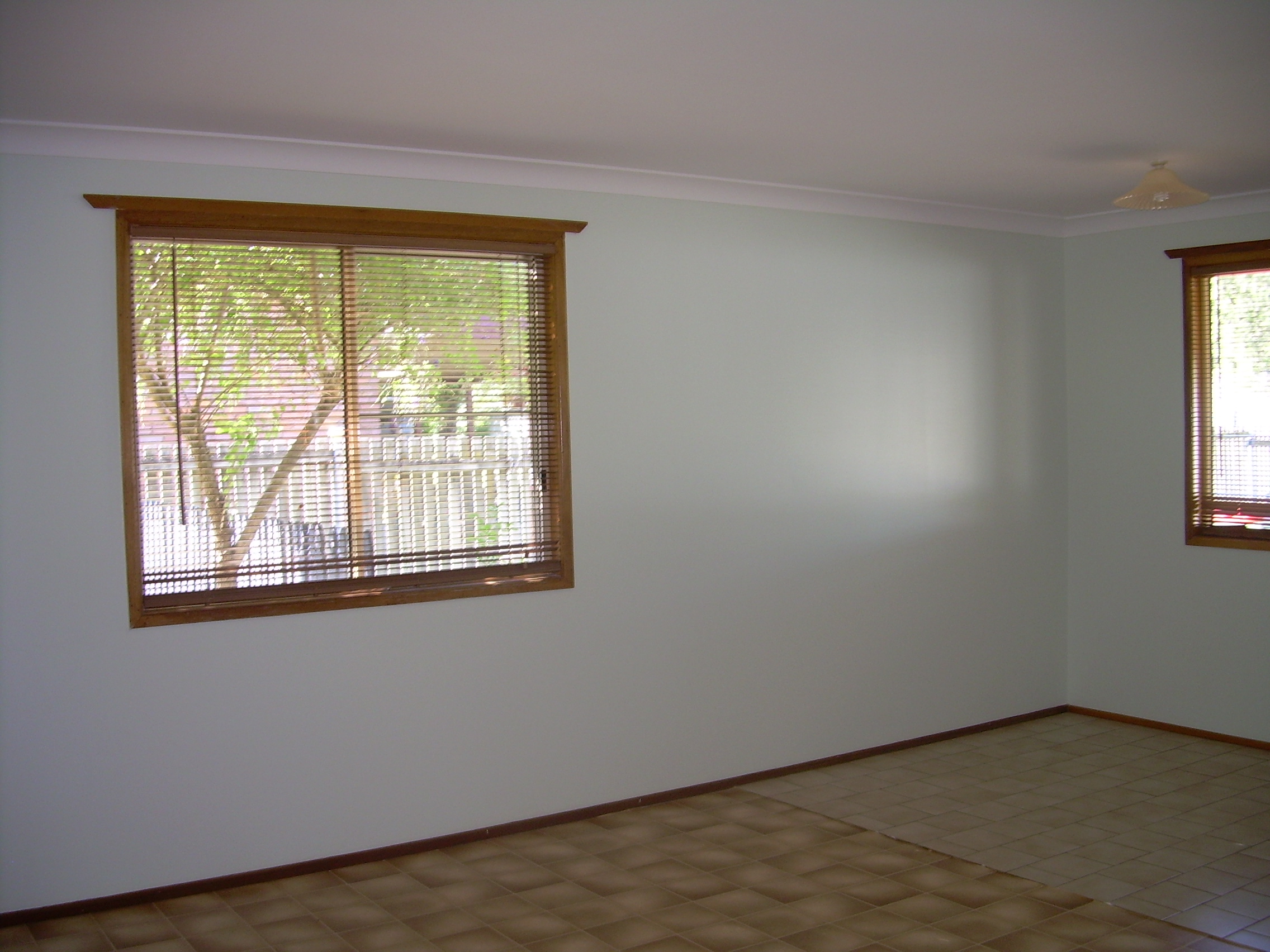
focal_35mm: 38
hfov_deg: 49.0
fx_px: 1394
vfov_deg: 37.7
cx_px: 635
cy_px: 476
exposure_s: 1/30
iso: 50
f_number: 2.8
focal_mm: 6.3
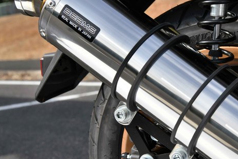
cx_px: 201
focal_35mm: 90
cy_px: 96
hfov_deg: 22.2
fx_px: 595
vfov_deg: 15.2
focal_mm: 52
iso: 400
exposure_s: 1/500
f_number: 11
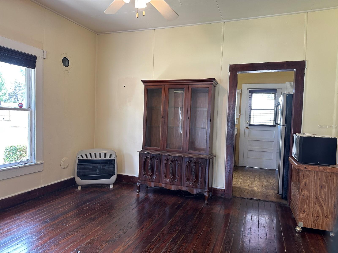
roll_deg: +0.5
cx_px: 169
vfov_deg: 56.8
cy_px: 126
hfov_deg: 71.6
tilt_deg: -0.1
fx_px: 234
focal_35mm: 24
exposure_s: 1/120
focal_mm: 6.86
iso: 160
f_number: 1.78
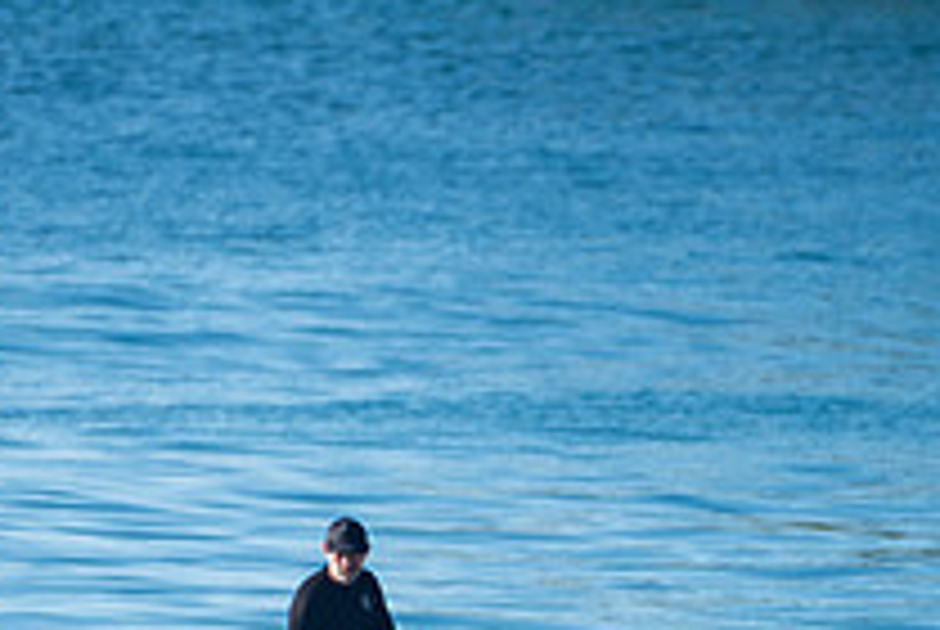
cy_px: 829
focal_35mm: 1659
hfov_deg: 1.2
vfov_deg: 0.8
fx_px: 43379
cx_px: 367
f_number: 5.6
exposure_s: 1/500
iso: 80
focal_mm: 500
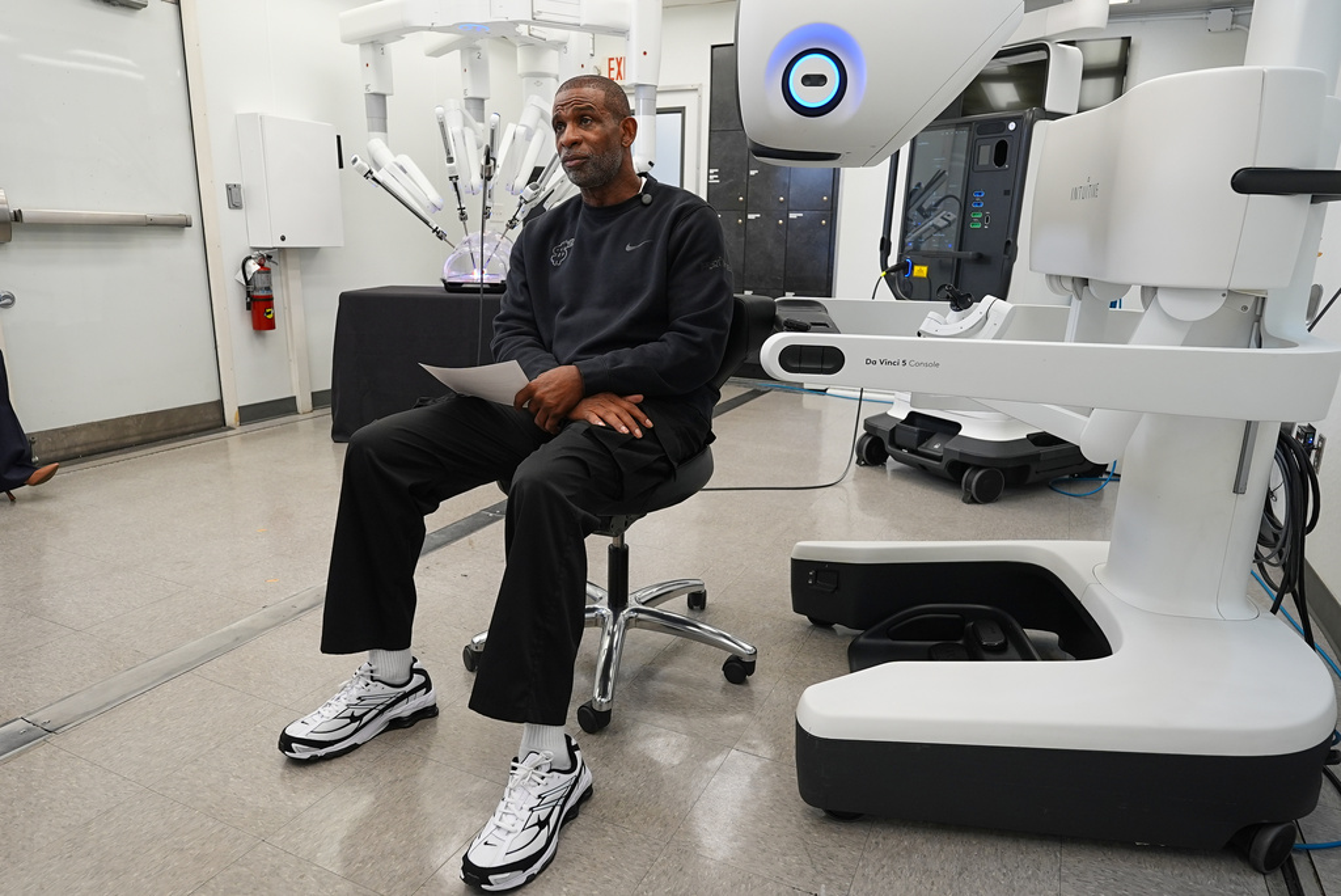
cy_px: 448
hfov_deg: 81.2
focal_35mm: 21
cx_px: 670
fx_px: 783
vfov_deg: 59.6
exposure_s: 1/125
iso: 400
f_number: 3.5
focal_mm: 14
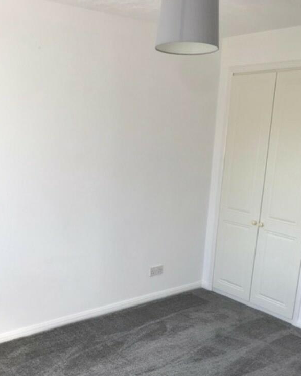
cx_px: 125
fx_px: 423
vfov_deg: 47.0
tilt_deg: -18.1
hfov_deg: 39.0
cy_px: 257
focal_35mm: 38
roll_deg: -2.4
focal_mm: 3.99
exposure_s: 1/166
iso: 20
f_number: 1.8
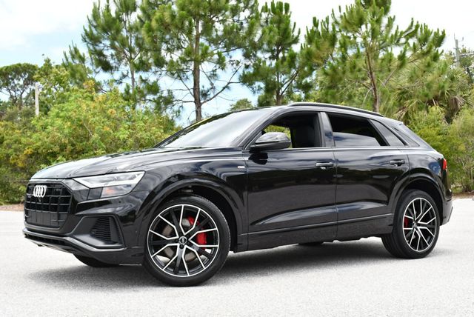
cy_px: 158
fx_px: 633
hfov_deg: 41.1
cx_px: 237
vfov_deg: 28.1
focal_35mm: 48
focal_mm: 24
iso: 200
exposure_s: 1/250
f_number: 6.3
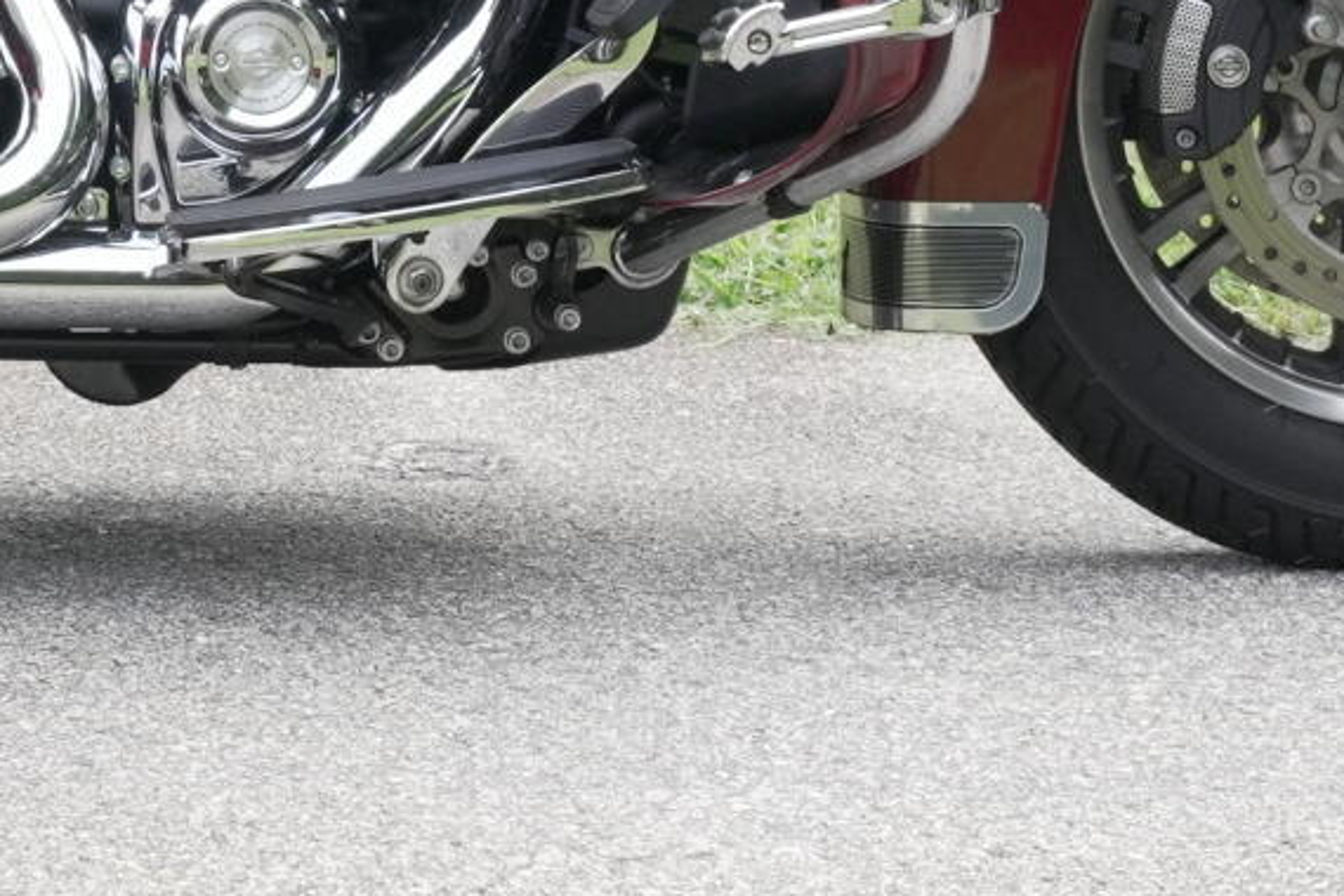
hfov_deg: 13.1
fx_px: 5716
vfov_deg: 8.7
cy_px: -582
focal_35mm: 153
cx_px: -172
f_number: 11
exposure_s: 1/160
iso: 1250
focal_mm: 43.6
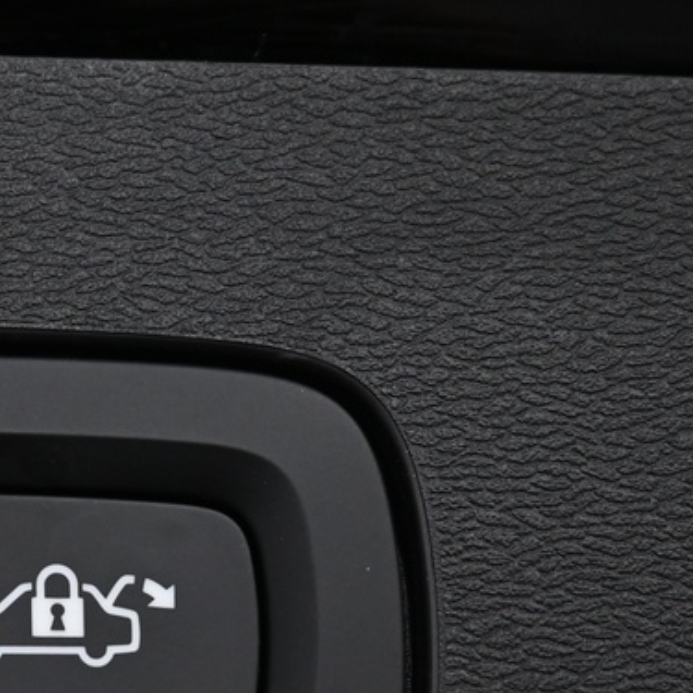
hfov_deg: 13.7
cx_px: -142
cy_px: 565
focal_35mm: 124
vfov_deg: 14.0
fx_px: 2803
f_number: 4
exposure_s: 1/60
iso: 500
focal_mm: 22.5
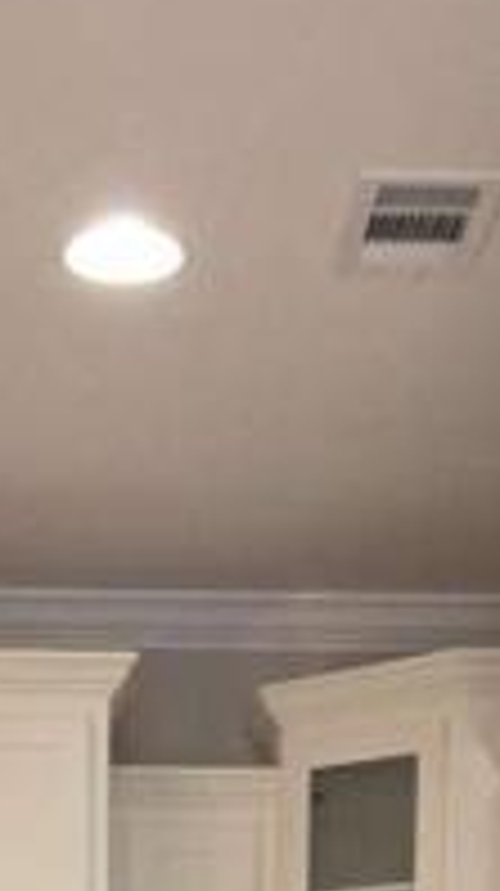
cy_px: 1526
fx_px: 2032
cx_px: 144
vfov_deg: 19.6
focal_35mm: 86
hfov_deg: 14.0
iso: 200
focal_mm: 2.2
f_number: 2.2
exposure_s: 1/60
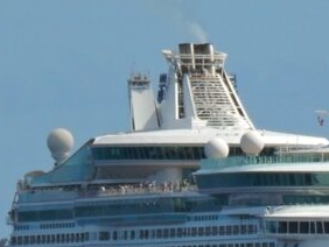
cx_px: 285
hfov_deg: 1.1
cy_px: 257
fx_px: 17465
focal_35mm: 1836
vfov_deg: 0.8
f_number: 5.8
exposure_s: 1/800
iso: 125
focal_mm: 120
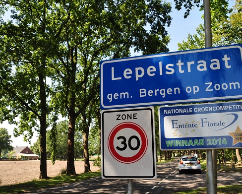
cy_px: 97
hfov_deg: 47.9
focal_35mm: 38
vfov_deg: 39.2
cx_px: 117
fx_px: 272
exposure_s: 1/200
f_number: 10
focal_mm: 22
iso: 400
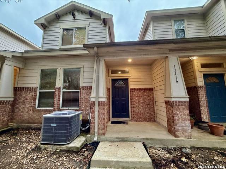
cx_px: 113
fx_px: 91
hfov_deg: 102.1
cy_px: 84
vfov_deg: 85.7
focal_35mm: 14
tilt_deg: +8.7
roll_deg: +0.1
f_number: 2.2
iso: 320
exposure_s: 1/60
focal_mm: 2.22
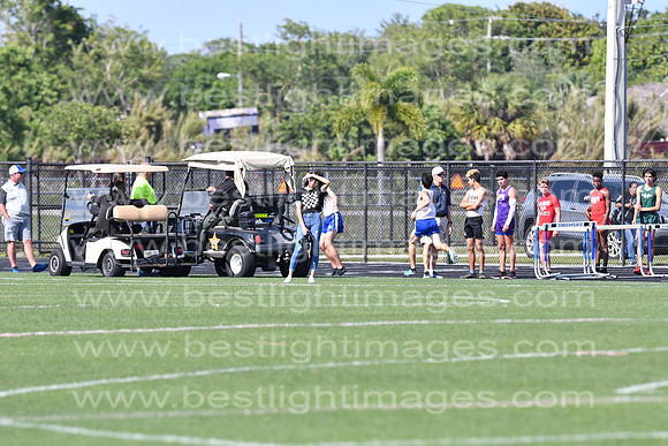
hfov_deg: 4.6
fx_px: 8352
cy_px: 223
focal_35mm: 450
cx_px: 334
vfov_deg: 3.1
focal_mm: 300
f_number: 5.6
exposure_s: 1/1600
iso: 400
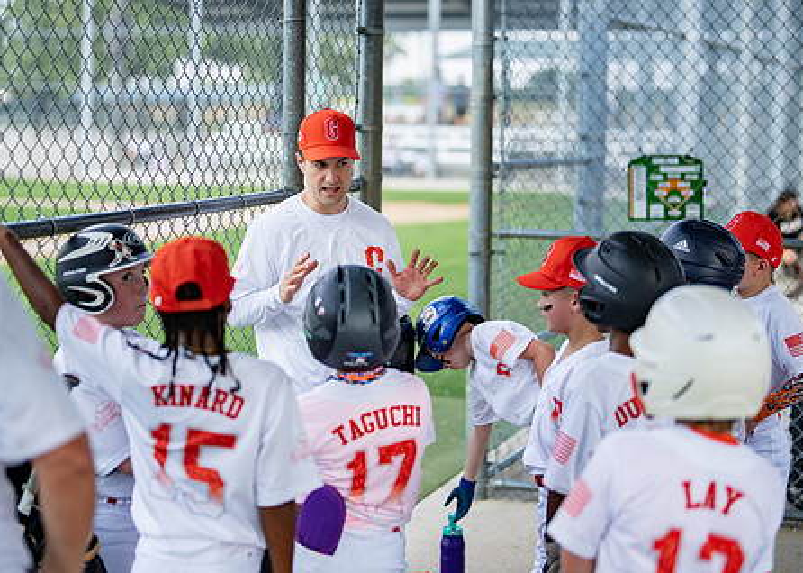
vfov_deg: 20.6
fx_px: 1573
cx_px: 347
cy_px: 223
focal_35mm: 69
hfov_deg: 28.6
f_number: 1.2
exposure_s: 1/1600
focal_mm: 50
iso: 100
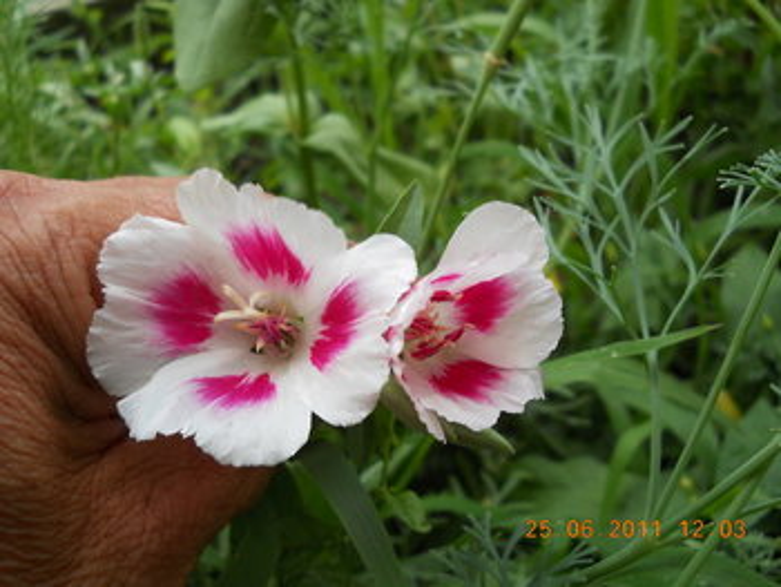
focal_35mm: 41
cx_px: 390
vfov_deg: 35.2
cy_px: 294
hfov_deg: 45.7
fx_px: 926
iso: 80
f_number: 3.1
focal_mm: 6.72
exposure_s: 1/125
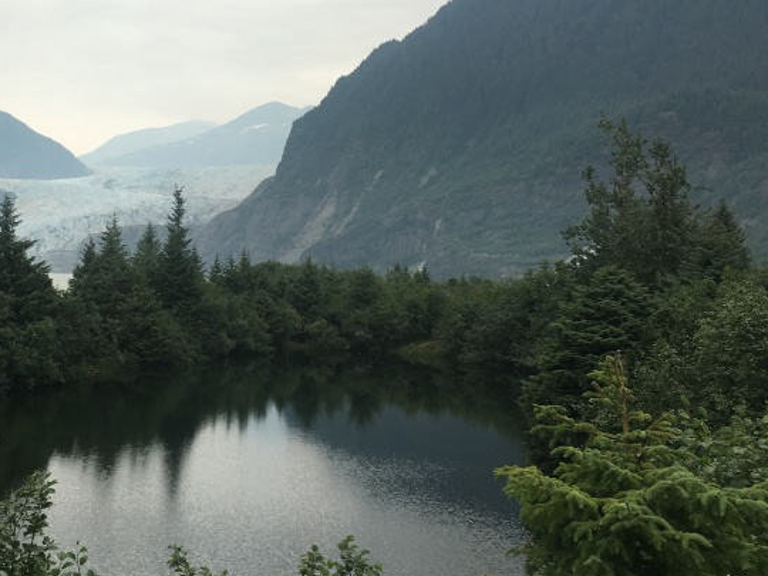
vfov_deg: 26.4
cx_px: 191
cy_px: 182
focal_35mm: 55
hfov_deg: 34.2
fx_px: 1220
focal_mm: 4.15
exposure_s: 1/1068
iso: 25
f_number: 2.2
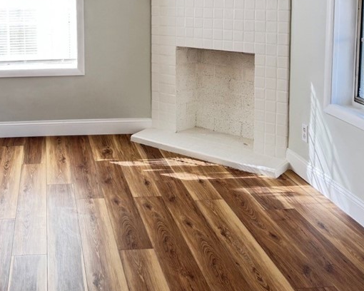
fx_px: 506
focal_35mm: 47
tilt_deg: -7.2
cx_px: 61
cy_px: 35
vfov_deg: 30.8
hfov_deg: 37.8
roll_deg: +1.3
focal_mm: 6.76
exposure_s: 1/120
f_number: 1.78
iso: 100
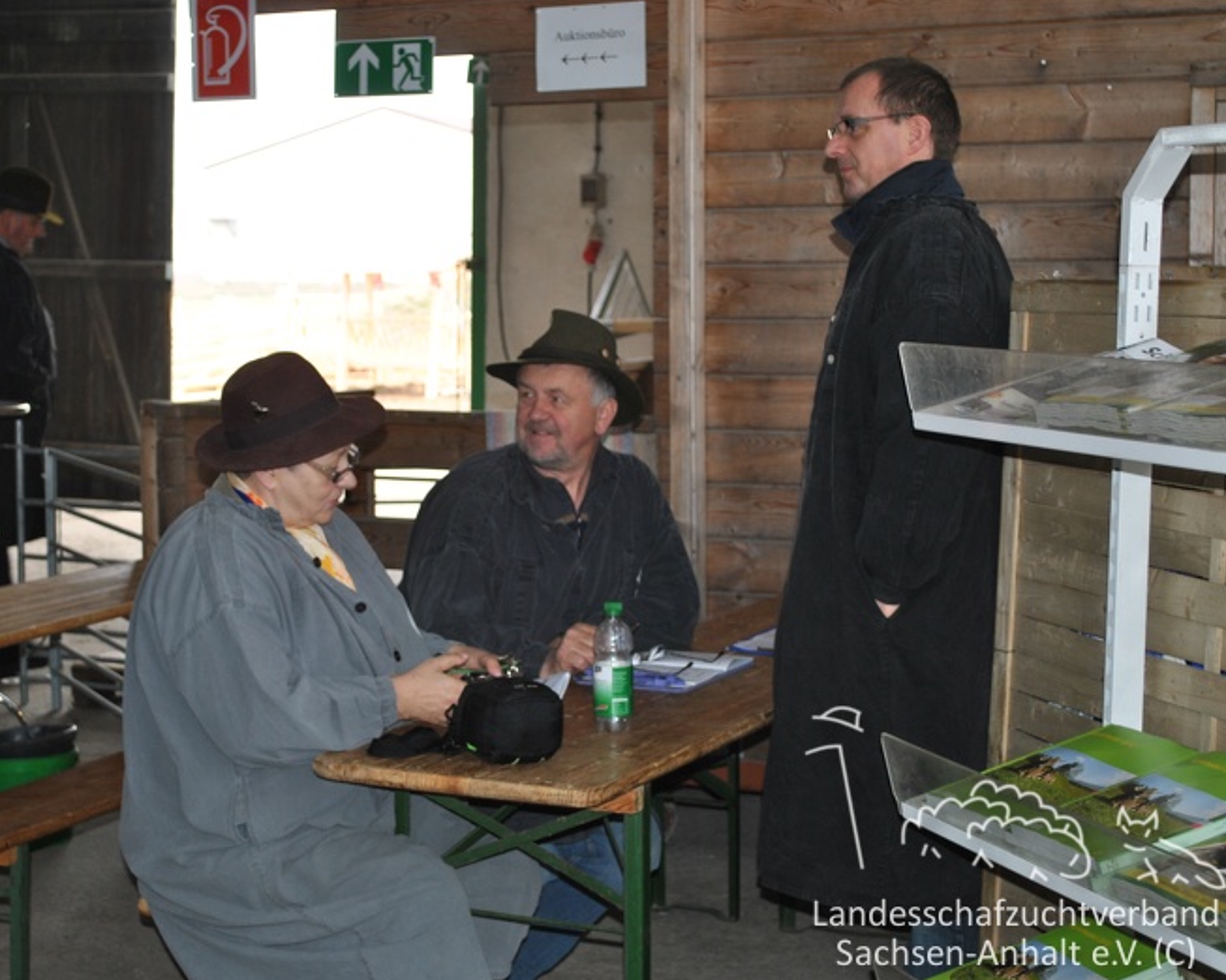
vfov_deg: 23.5
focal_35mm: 65
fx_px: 2358
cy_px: 496
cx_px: 520
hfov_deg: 29.1
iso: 200
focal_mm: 38
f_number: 5
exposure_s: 1/60
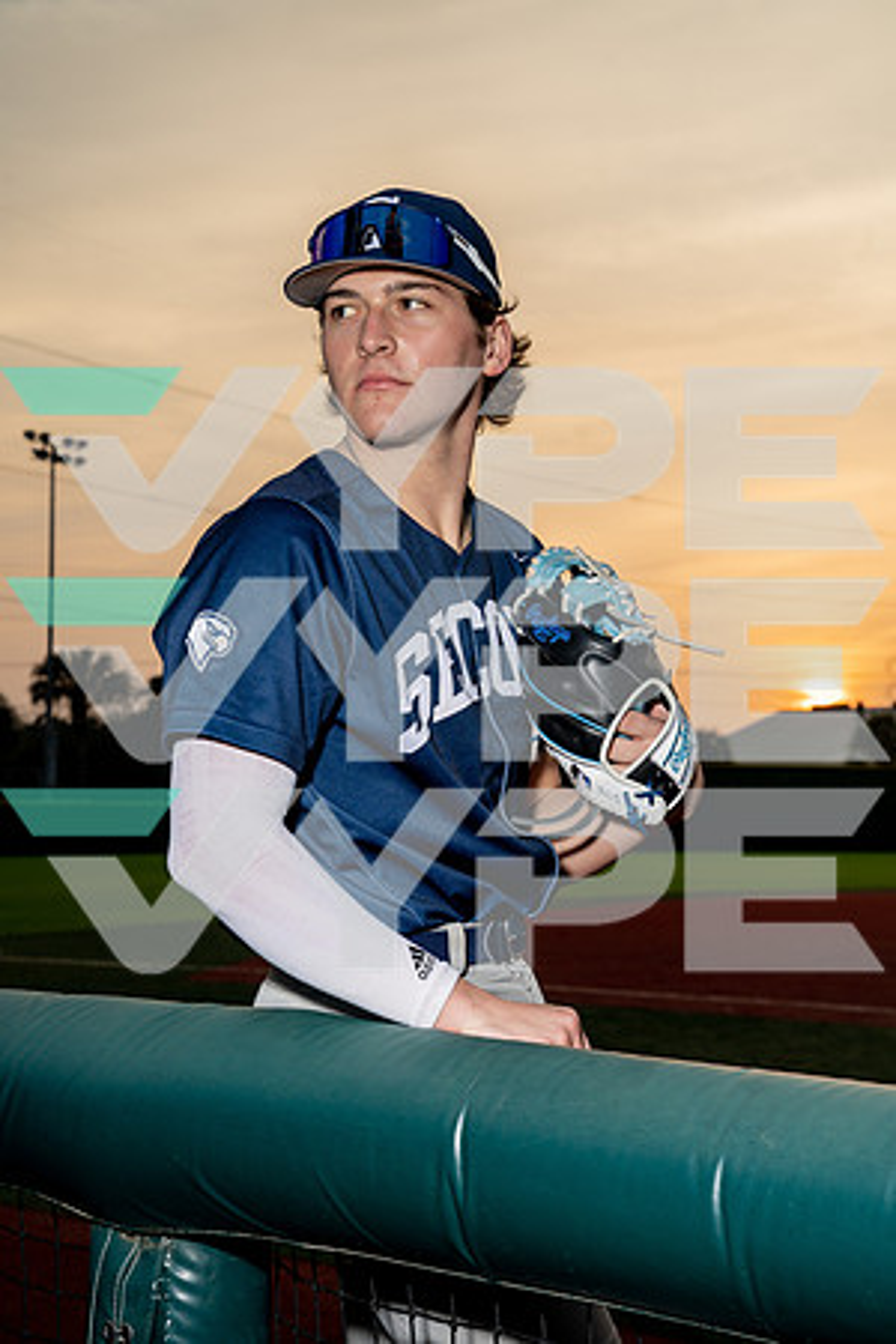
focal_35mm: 58
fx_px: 2165
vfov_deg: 34.5
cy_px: 672
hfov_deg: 23.4
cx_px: 448
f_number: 8
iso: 250
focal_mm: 58
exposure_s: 1/250
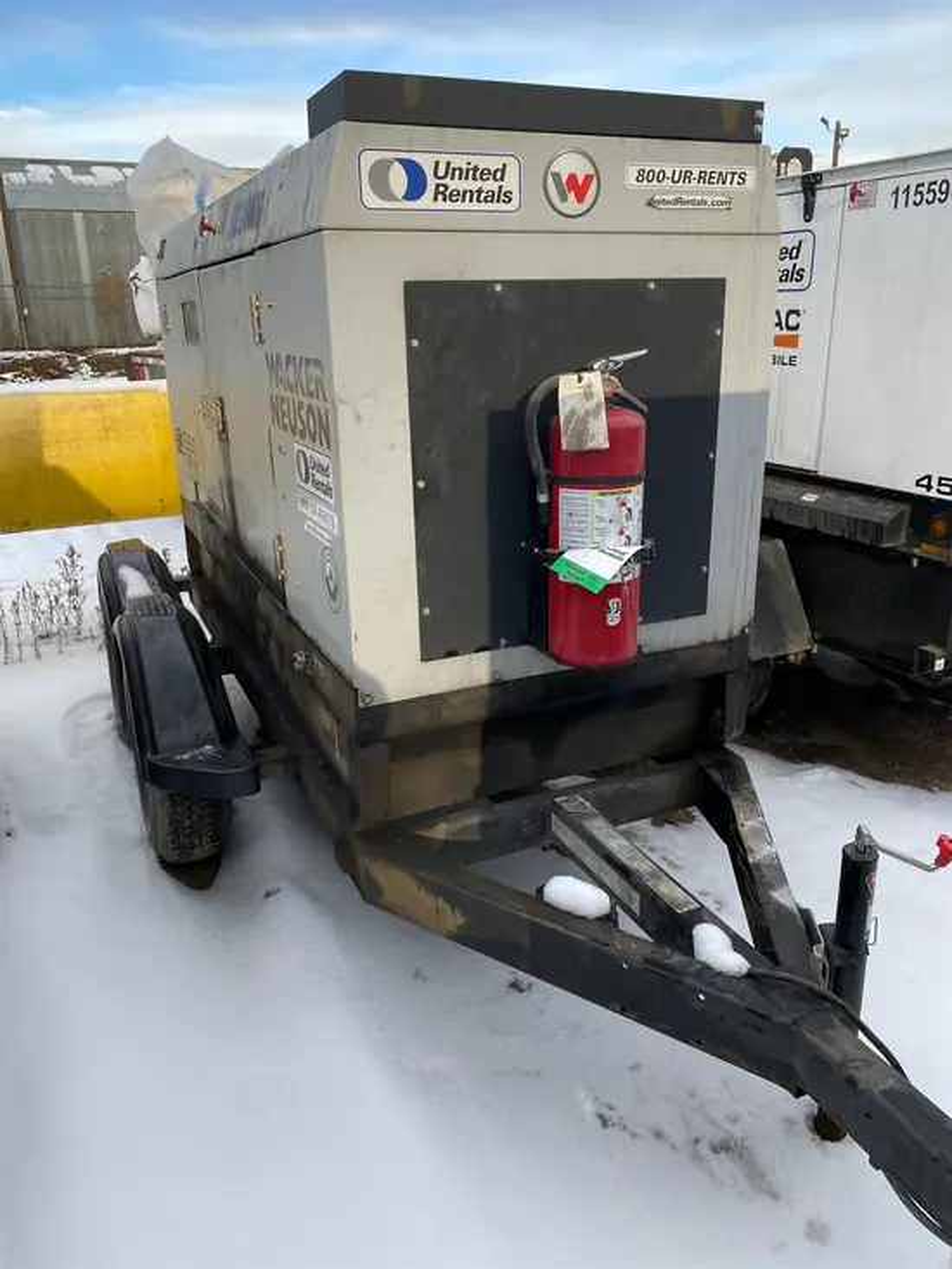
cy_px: 634
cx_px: 476
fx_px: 953
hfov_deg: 53.1
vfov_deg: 67.3
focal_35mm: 26
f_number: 1.8
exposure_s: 1/411
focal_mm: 4.25
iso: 32
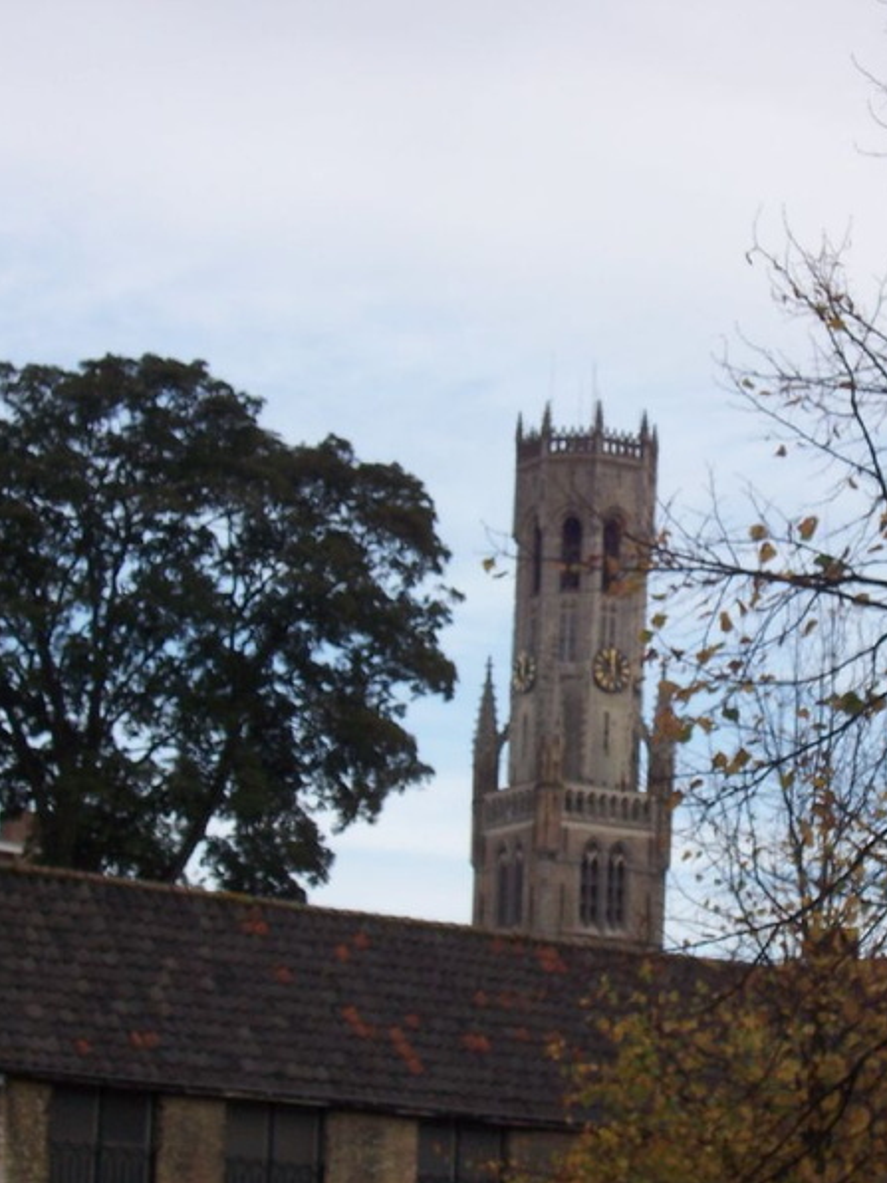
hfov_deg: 13.4
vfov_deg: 17.9
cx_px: 659
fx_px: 3758
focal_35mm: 110
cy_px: 593
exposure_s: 1/180
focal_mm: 13.5
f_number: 8
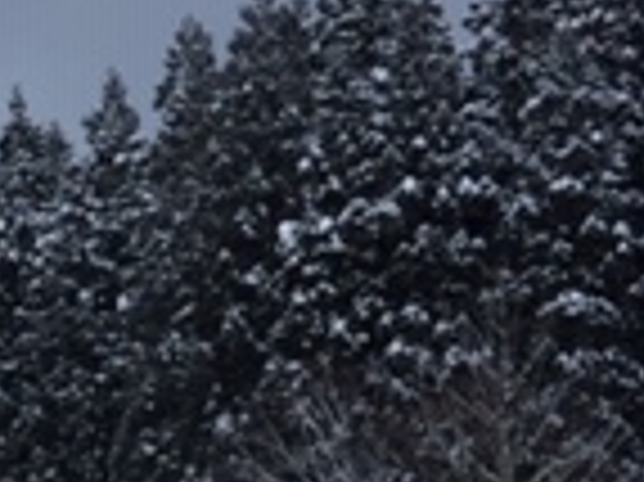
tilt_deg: +9.2
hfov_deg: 14.3
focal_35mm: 130
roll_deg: +0.2
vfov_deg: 11.3
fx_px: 2417
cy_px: 509
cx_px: -275
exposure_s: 1/1276
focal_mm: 4.15
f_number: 2.2
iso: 32
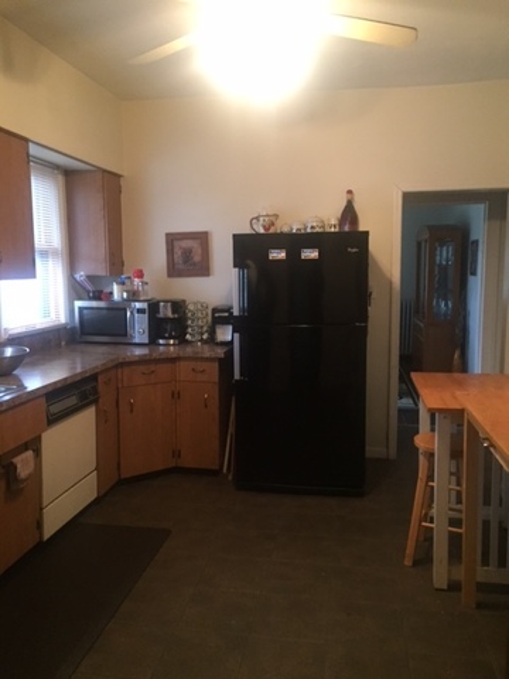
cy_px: 340
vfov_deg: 61.7
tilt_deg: -7.7
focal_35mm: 29
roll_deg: +0.1
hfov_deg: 48.2
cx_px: 254
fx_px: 569
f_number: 2.2
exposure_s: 1/20
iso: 250
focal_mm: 4.15
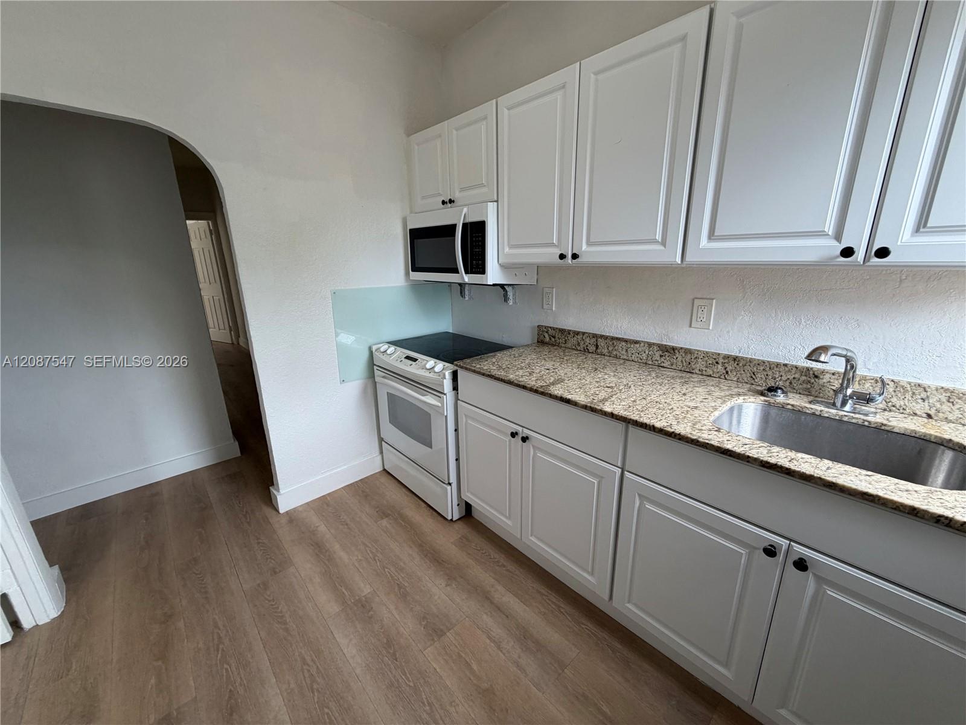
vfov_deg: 85.7
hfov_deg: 102.1
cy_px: 362
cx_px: 483
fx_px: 391
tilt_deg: -15.4
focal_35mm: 14
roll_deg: +0.9
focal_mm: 2.22
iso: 100
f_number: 2.2
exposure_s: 1/120
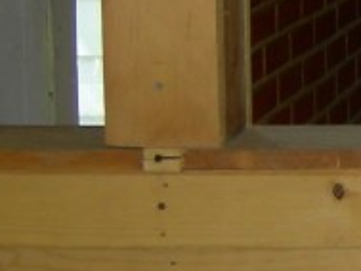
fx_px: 2035
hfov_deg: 9.1
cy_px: -17
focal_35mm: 195
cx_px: 886
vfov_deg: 7.6
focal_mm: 7.5
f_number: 2.7
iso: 64
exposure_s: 1/60.1
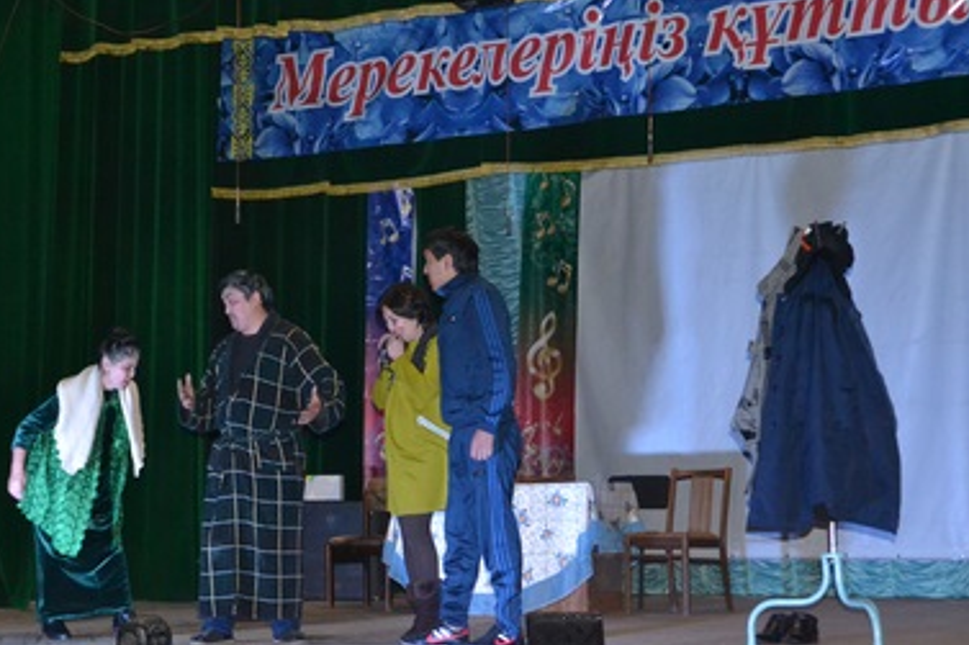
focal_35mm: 70
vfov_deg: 19.5
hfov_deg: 28.9
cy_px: 343
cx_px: 401
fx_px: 1874
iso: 3200
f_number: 5
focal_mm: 35
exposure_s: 1/60
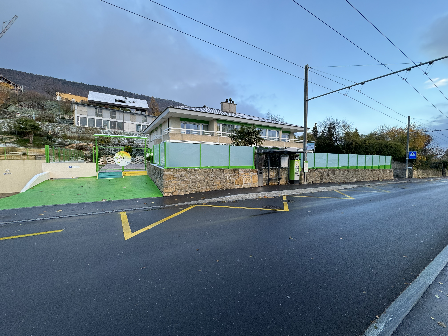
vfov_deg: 85.7
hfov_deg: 102.1
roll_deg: +0.4
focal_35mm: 14
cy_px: 168
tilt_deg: -1.6
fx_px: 181
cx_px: 224
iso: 50
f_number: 2.2
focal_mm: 2.22
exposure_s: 1/99
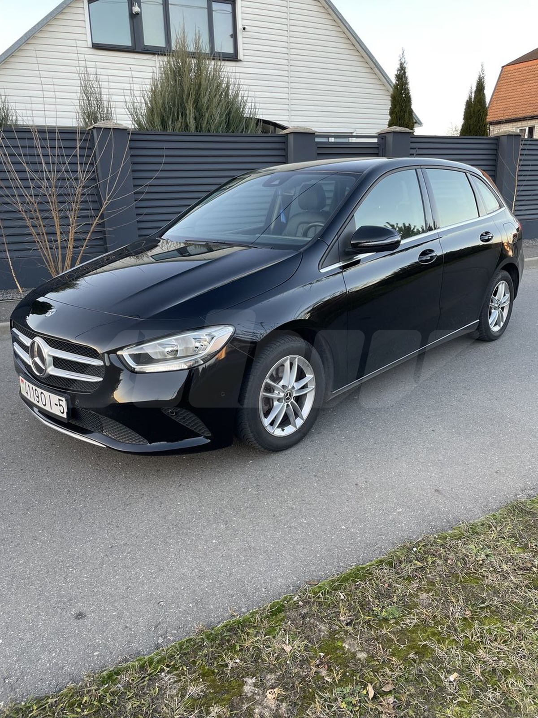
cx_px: 269
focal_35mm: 26
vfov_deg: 67.3
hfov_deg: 53.1
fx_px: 539
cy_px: 359
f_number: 1.6
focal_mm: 4.2
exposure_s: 1/121
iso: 64
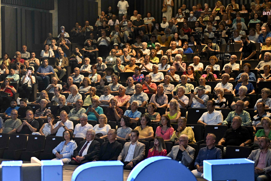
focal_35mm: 74
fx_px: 557
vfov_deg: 18.4
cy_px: 122
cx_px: 100
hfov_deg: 27.2
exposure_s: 1/80
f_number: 2.8
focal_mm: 50
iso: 3200
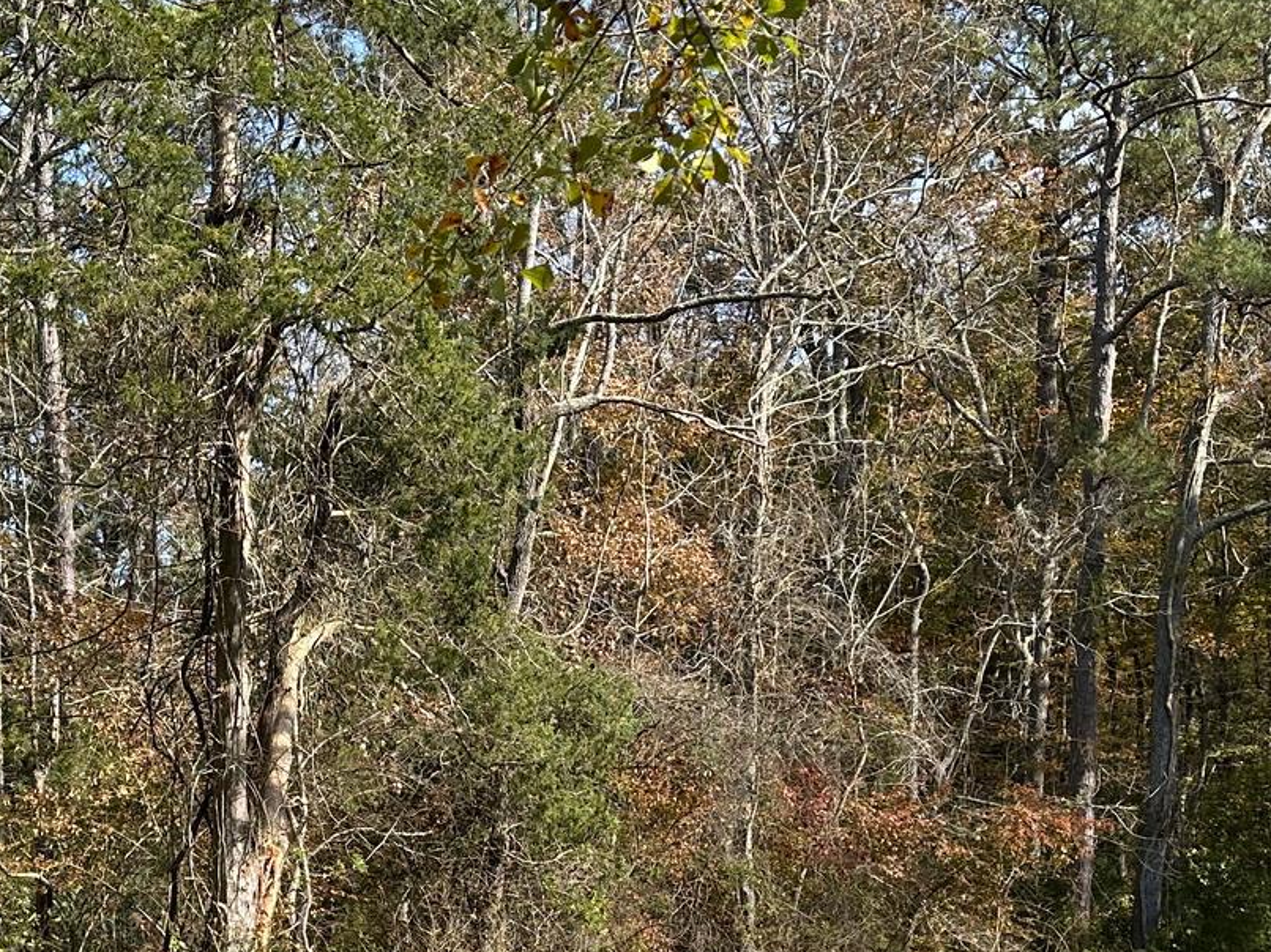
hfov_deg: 31.2
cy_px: 1121
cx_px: 339
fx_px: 2239
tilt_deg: -4.8
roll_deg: -0.9
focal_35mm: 61
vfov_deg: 22.3
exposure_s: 1/2028
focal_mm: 6.86
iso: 80
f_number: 1.78
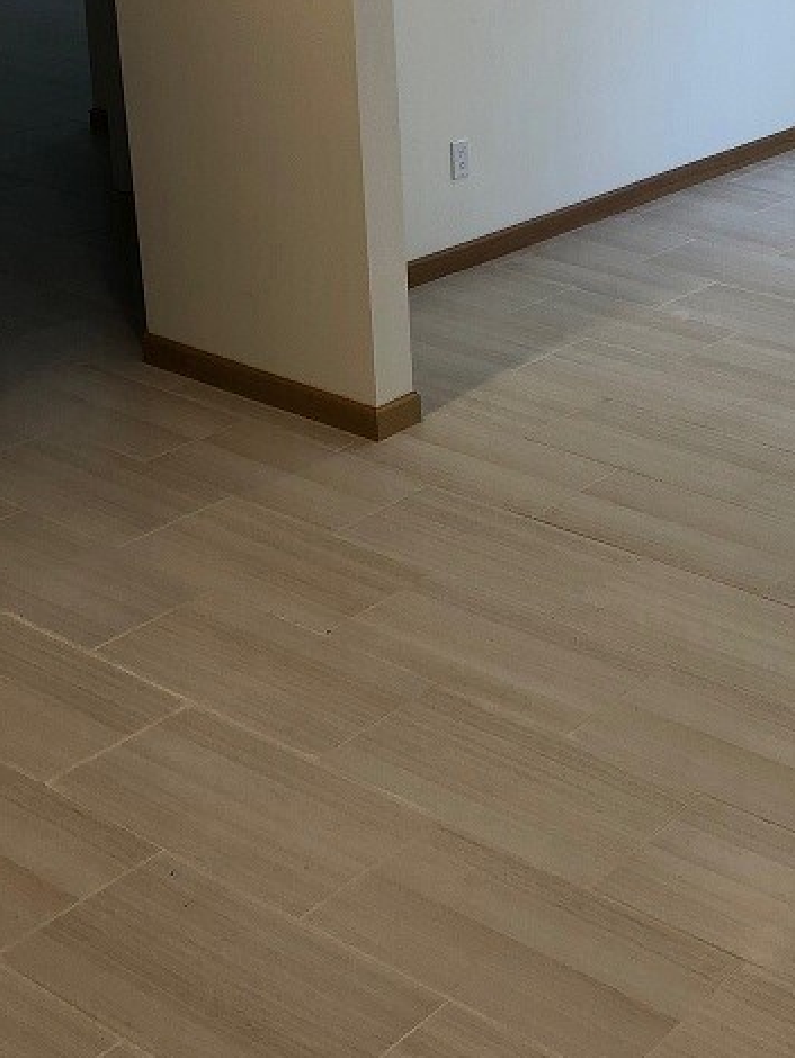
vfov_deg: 31.6
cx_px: 831
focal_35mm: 60
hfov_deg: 23.2
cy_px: 261
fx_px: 1836
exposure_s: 1/30
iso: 25
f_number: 1.8
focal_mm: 3.99
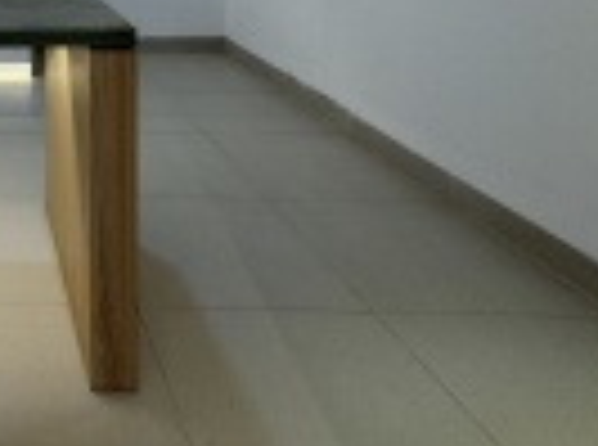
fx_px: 655
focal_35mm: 38
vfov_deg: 31.1
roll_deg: +0.6
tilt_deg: -0.4
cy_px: -99
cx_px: -45
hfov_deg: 40.6
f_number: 2.2
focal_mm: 2.22
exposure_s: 1/100
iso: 100
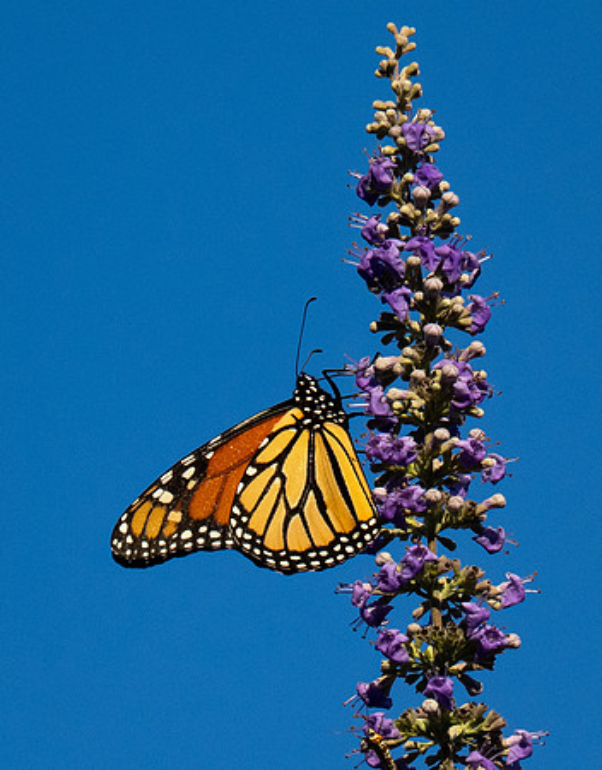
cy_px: 418
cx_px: 314
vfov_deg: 2.6
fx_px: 16985
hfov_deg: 2.0
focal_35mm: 752
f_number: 7.1
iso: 500
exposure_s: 1/1250
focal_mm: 150
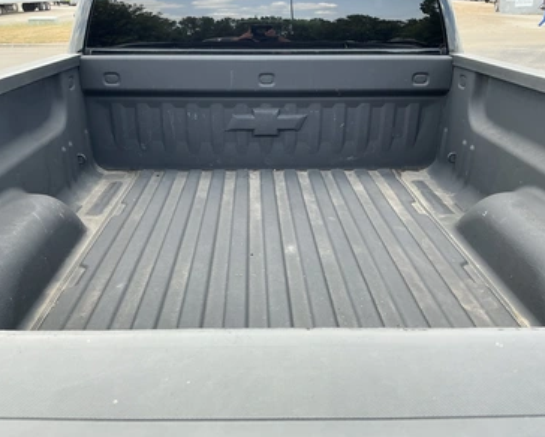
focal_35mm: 30
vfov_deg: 48.6
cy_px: 214
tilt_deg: -24.6
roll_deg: +0.6
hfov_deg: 58.7
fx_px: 484
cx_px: 261
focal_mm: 3
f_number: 1.8
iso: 25
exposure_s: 1/287
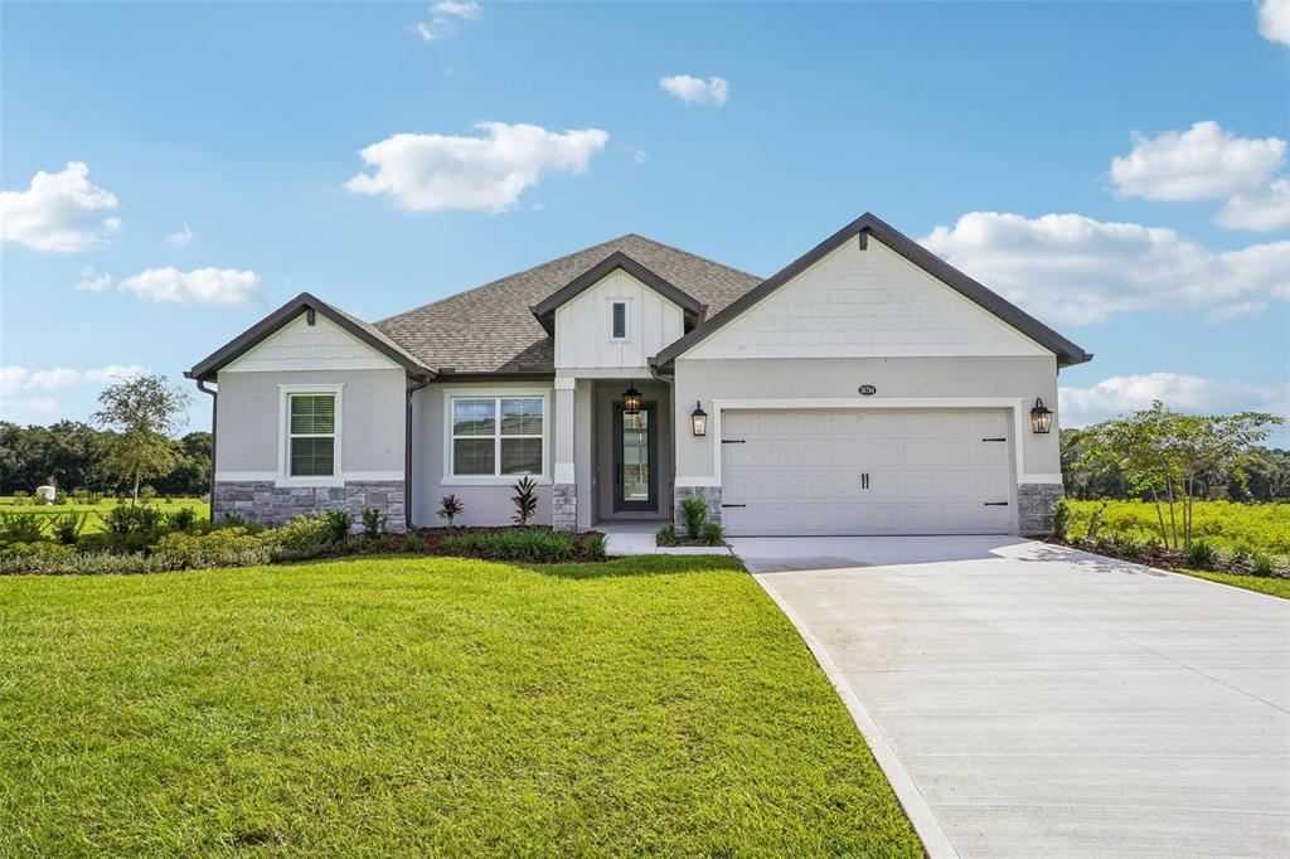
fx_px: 752
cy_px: 430
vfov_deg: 59.5
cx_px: 645
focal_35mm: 21
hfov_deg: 81.2
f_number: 20
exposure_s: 1/60
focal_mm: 21
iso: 100
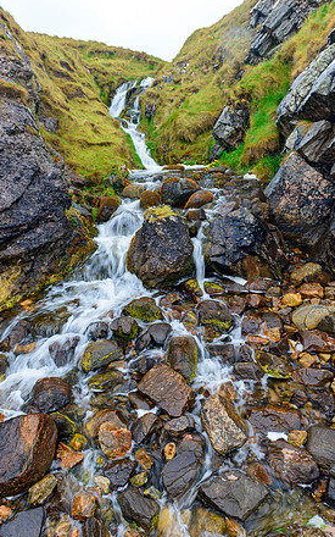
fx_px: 365
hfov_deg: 49.2
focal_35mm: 25
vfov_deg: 72.5
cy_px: 271
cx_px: 156
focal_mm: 24
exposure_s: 1/15
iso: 400
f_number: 8
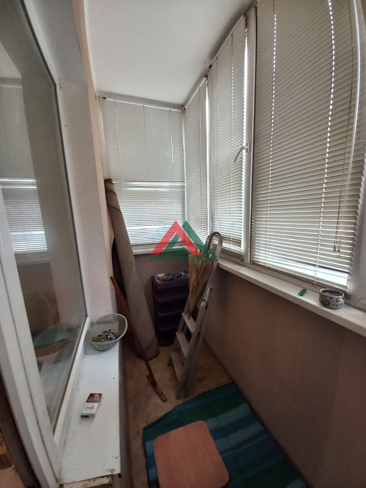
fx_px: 183
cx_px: 183
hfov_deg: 89.9
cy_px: 244
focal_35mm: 13
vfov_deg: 106.2
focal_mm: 1.42
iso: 125
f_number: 2.2
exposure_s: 1/33
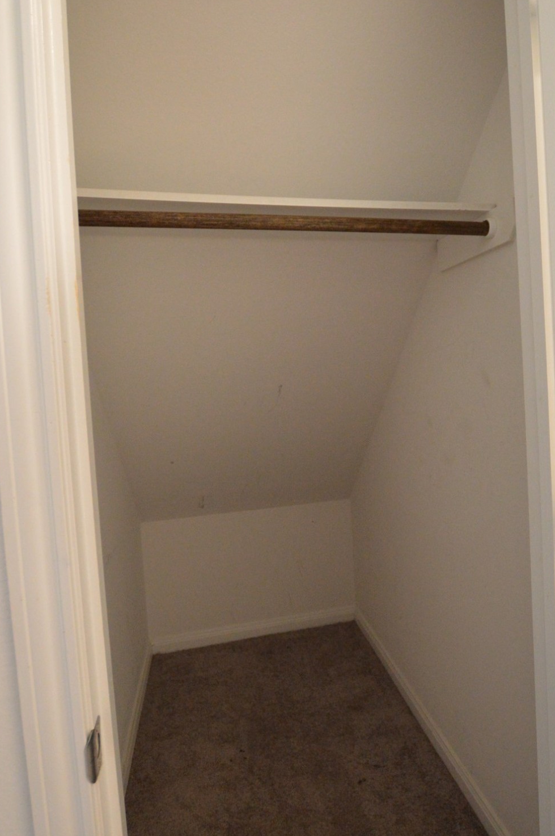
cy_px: 399
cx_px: 373
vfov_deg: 78.6
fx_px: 510
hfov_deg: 55.8
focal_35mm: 22
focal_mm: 10
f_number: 3.5
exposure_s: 1/60
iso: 2200
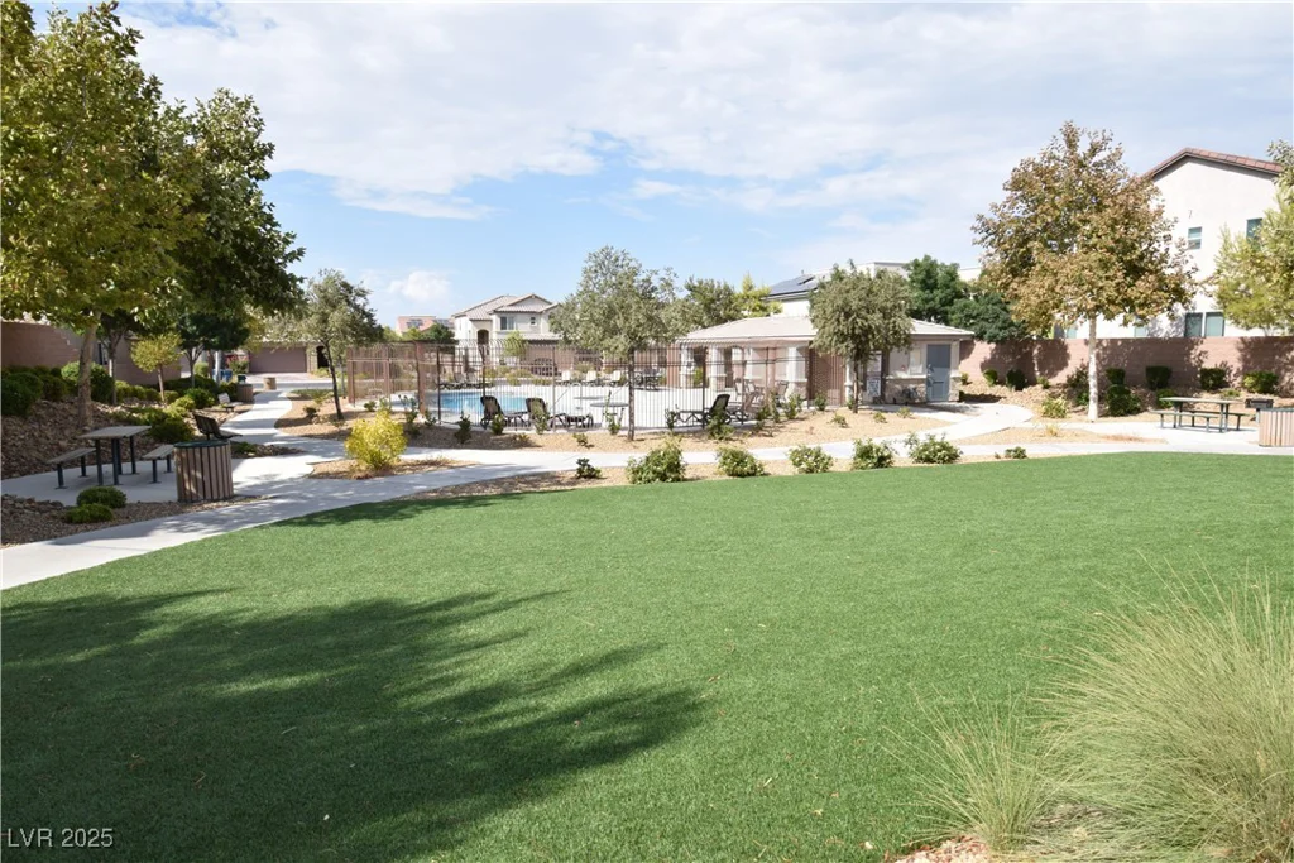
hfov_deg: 81.2
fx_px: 755
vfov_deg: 59.5
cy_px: 432
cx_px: 647
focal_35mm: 21
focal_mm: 14
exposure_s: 1/40
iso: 100
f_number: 18
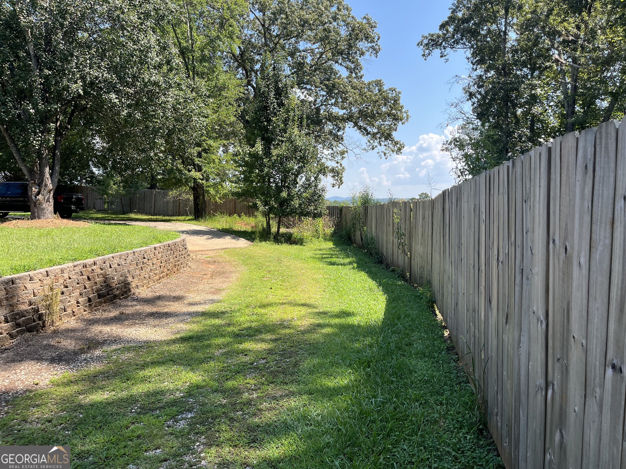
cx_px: 313
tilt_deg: -2.5
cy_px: 234
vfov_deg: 53.1
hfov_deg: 67.3
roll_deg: +0.3
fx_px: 470
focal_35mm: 26
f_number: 1.6
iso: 50
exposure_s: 1/1325
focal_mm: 5.1
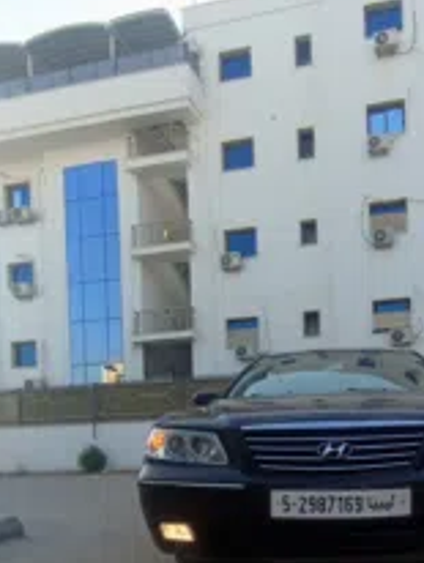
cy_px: 459
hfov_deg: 43.6
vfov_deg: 53.9
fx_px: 505
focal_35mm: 31
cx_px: 334
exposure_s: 1/309
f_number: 2.2
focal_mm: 1.65
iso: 52
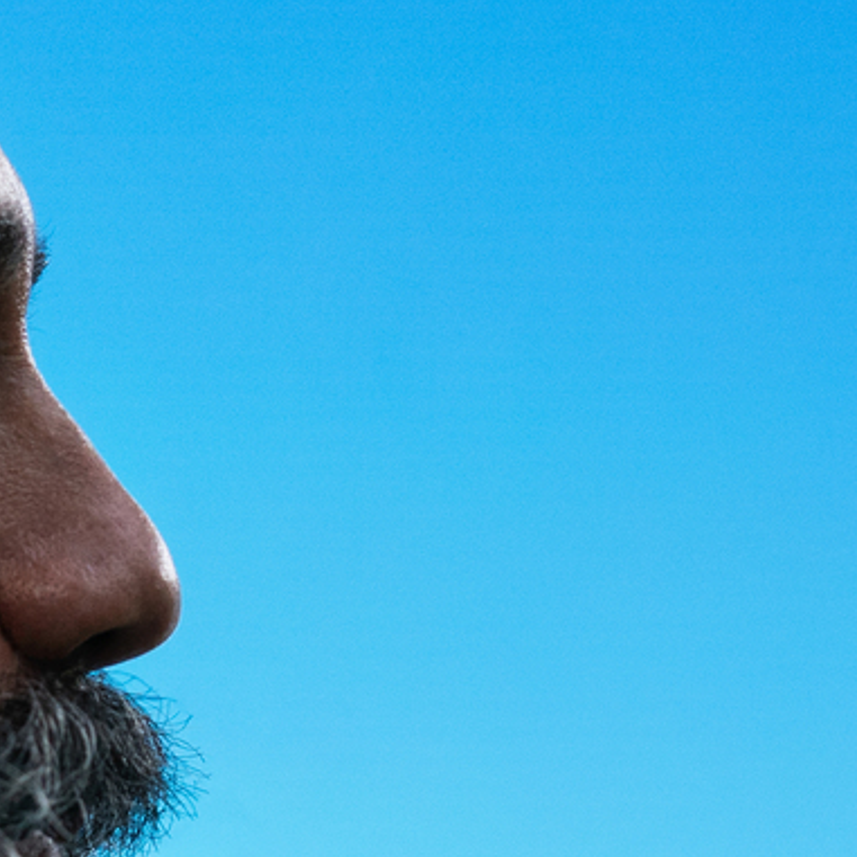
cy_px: 787
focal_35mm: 300
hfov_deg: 5.8
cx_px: 364
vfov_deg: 5.8
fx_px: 8403
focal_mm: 70
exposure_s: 1/200
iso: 1250
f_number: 3.5
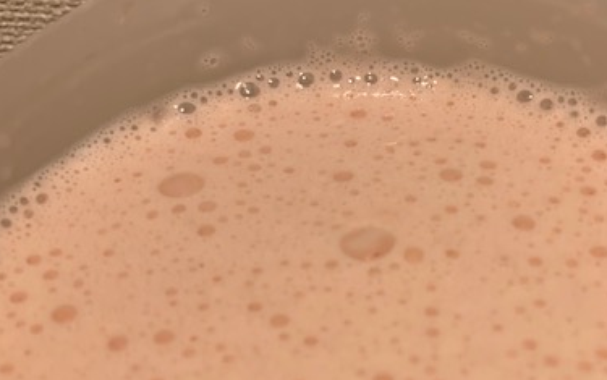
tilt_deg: -41.1
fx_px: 778
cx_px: 384
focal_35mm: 47
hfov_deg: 42.3
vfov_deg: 27.1
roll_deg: -0.1
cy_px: 283
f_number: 1.8
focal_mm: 4.25
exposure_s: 1/50
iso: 64
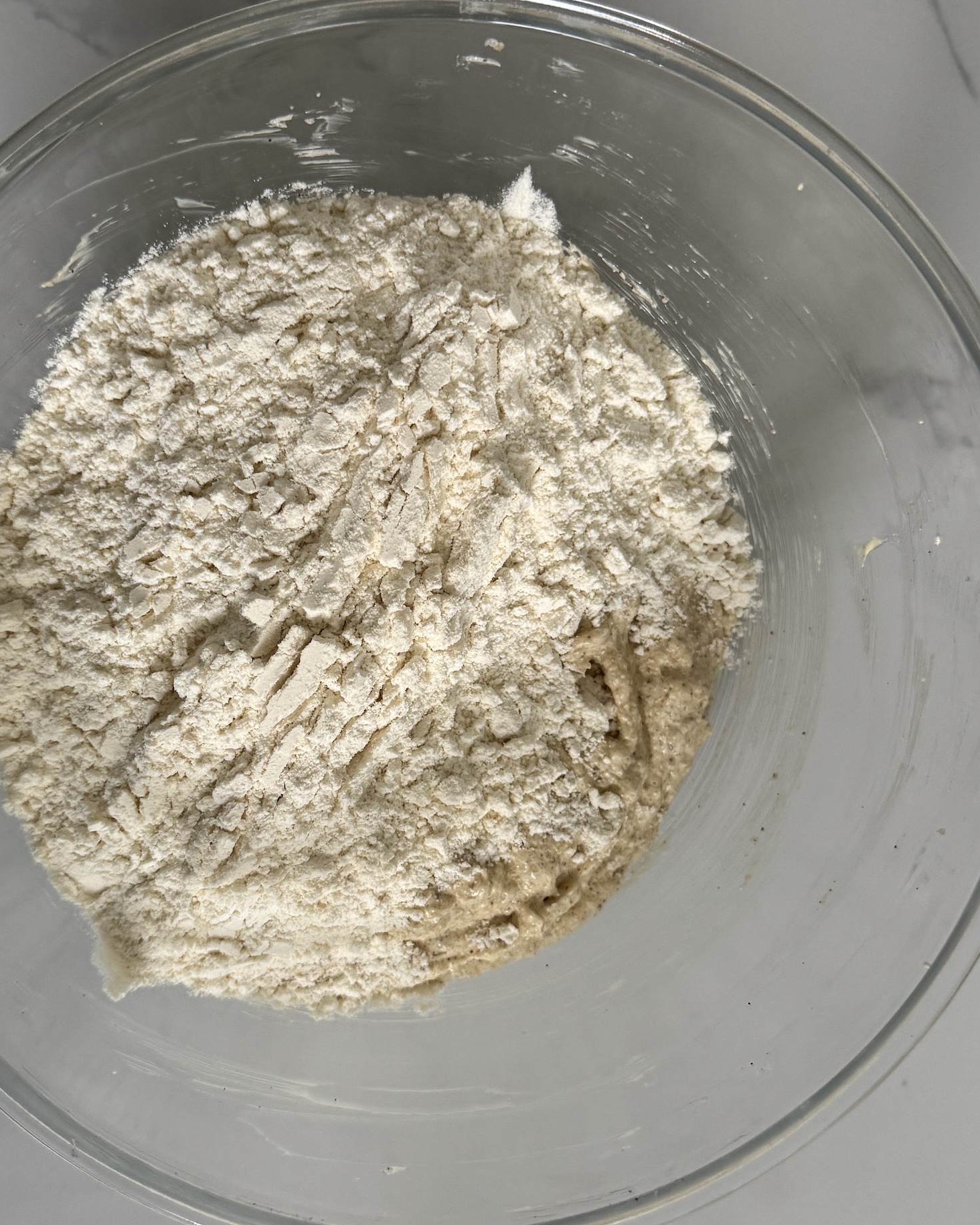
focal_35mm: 32
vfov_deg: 55.7
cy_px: 615
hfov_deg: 45.7
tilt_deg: -88.1
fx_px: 1161
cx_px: 423
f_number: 1.78
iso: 200
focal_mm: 6.76
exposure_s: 1/96
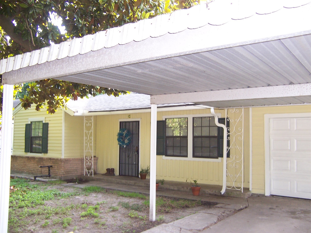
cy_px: 116
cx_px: 156
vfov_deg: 42.9
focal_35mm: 33
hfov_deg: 55.4
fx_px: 296
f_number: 2.8
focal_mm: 5.5
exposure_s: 1/60
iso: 140
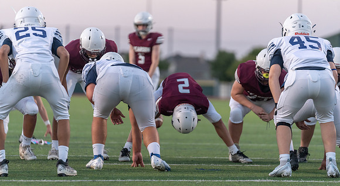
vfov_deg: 5.6
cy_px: 113
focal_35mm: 211
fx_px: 1889
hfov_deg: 10.3
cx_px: 170
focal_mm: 200
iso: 1000
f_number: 2.8
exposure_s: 1/1250
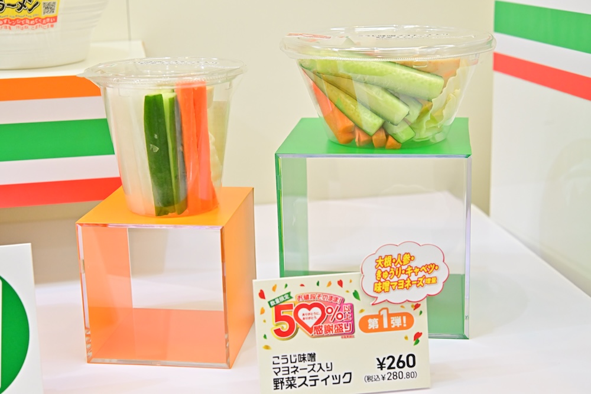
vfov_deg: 22.6
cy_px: 197
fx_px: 985
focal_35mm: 60
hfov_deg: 33.4
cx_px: 296
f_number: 7.1
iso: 4000
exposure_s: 1/250
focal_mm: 60
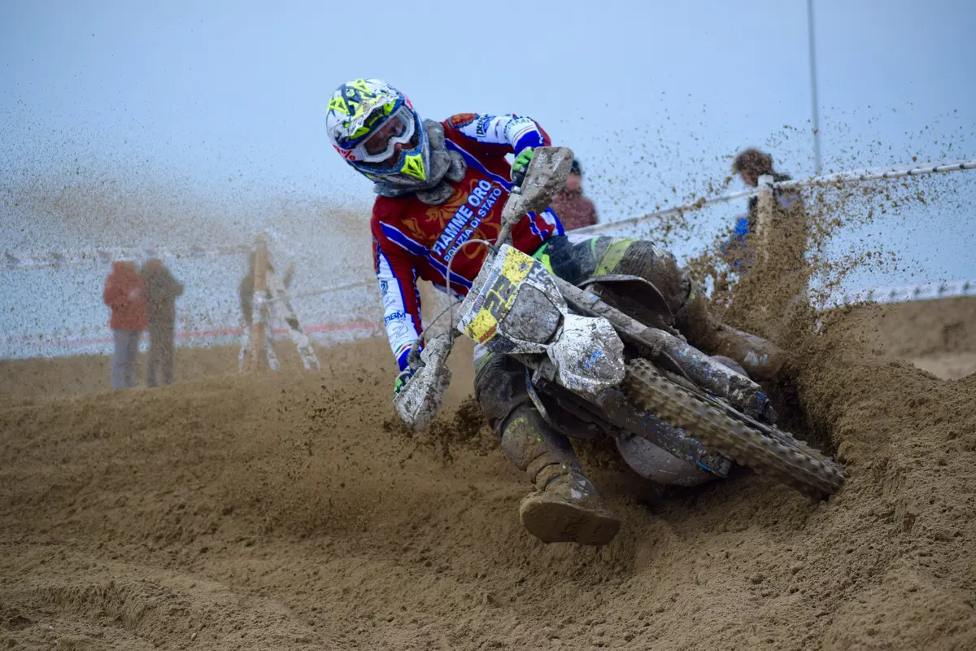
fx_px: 3985
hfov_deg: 14.0
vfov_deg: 9.3
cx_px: 488
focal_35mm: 147
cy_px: 326
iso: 400
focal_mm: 98
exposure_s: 1/1250
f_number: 4.5
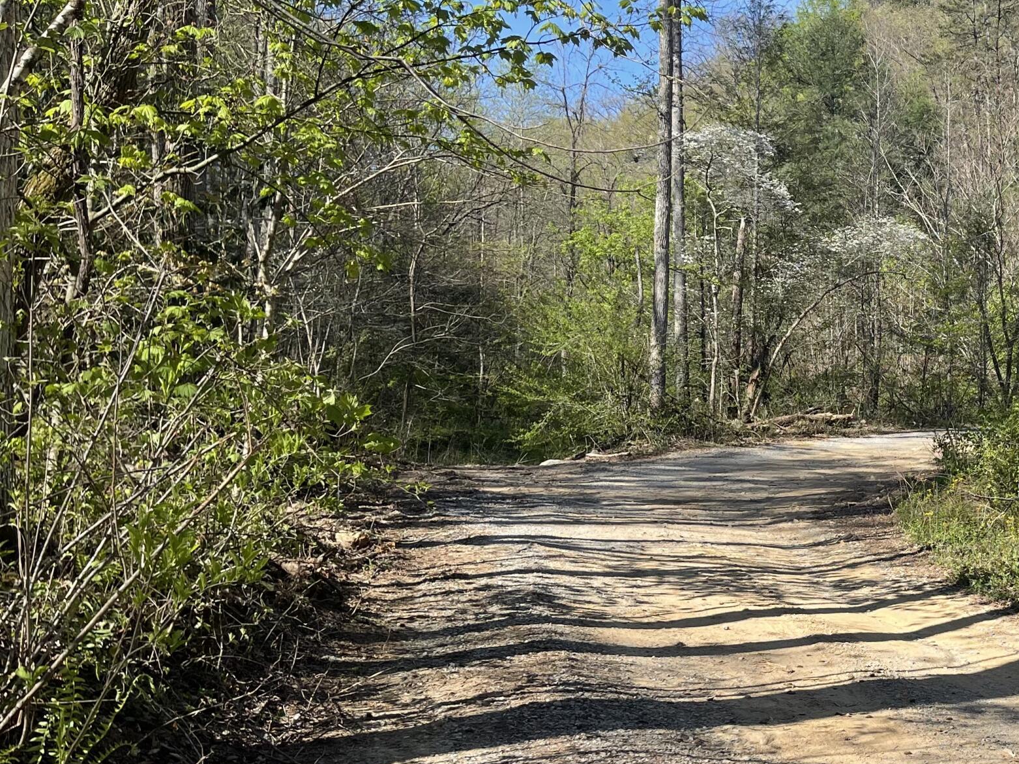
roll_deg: -0.6
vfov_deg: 29.8
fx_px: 1413
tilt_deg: -4.1
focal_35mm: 48
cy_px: 566
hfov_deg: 37.5
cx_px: 884
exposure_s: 1/1715
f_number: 1.6
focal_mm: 5.1
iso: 32
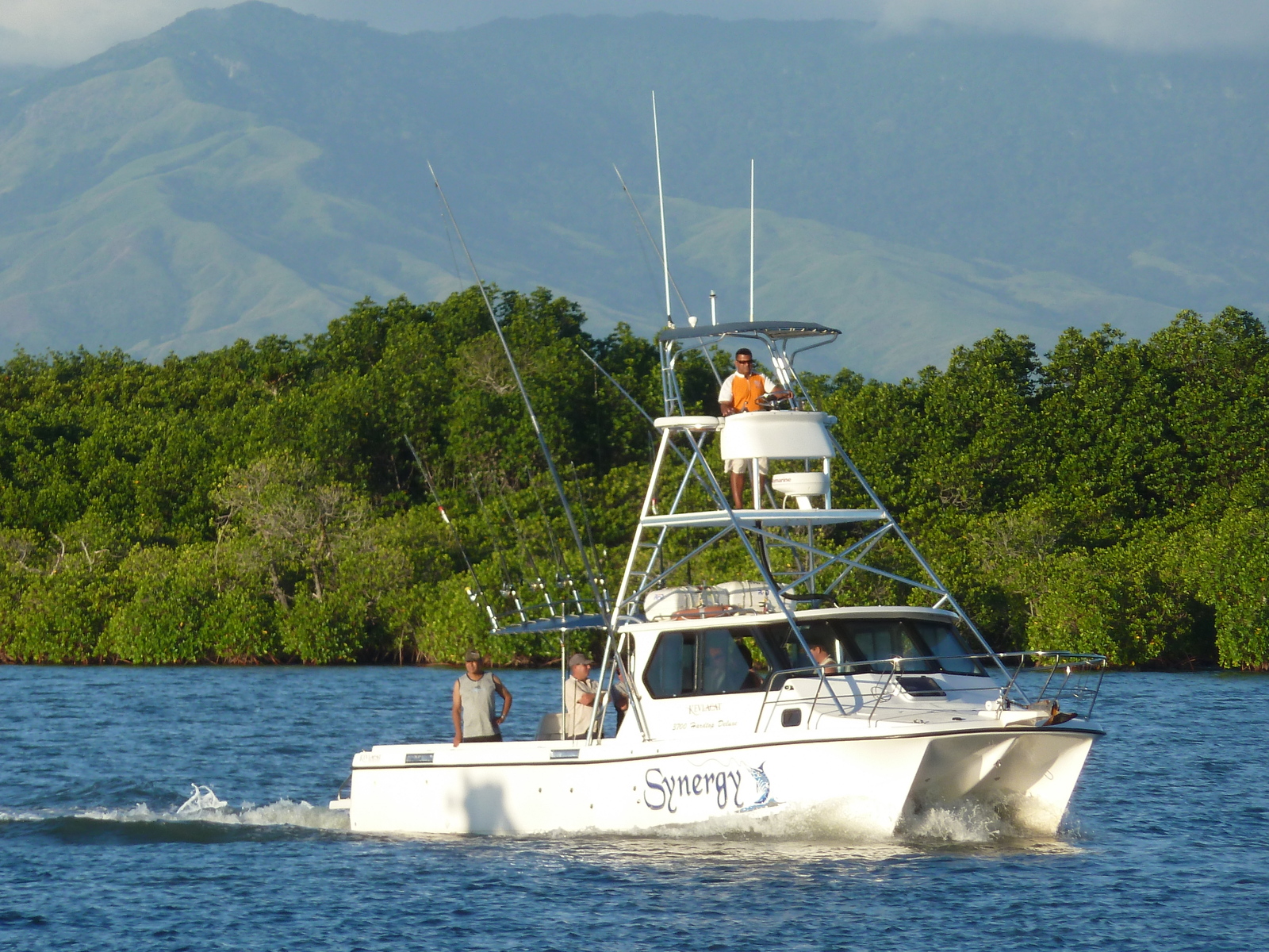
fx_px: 14627
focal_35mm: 399
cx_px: 634
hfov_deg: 5.0
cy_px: 476
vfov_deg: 3.7
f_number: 4.9
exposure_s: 1/250
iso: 80
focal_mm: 49.2
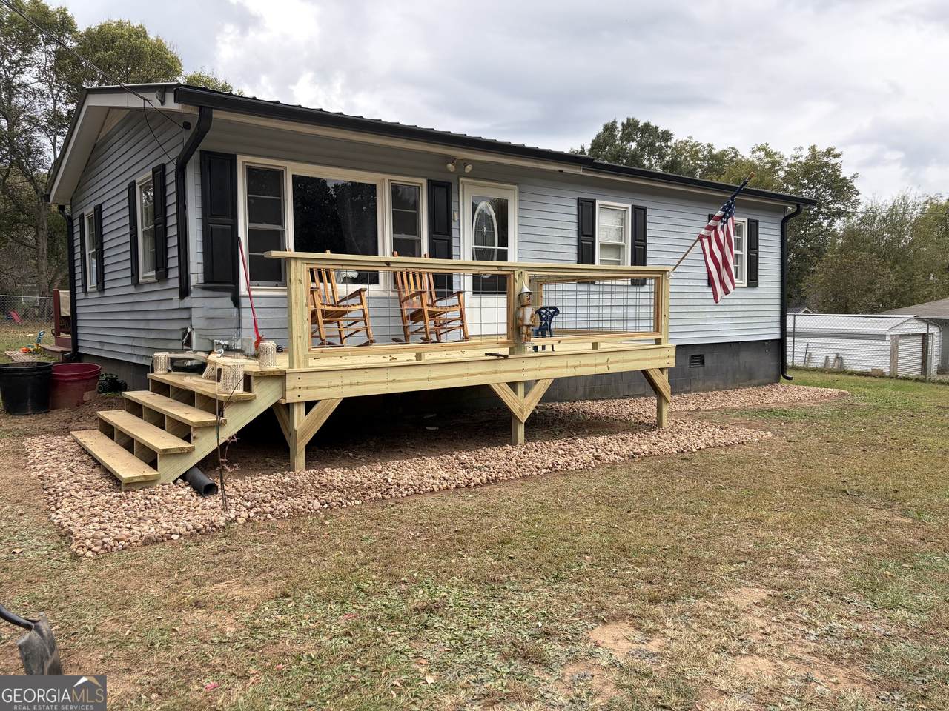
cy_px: 356
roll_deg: +0.3
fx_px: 713
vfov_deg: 53.1
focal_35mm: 26
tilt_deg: -3.7
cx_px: 474
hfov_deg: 67.3
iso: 50
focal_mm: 5.96
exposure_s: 1/756
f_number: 1.6
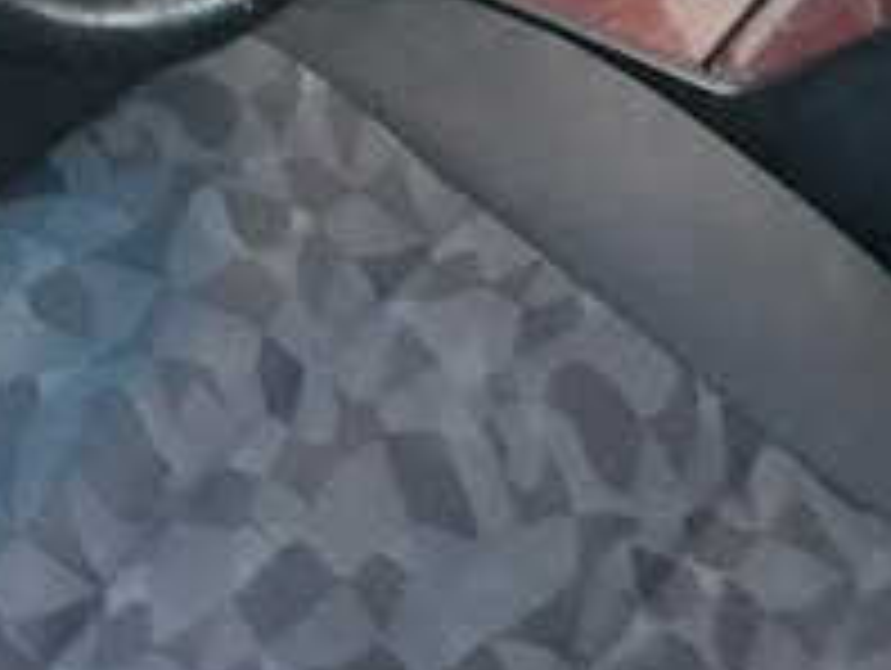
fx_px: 2319
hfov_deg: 20.8
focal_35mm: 90
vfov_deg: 15.2
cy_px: -348
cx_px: -54
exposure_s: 1/17
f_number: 1.7
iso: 800
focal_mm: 3.71
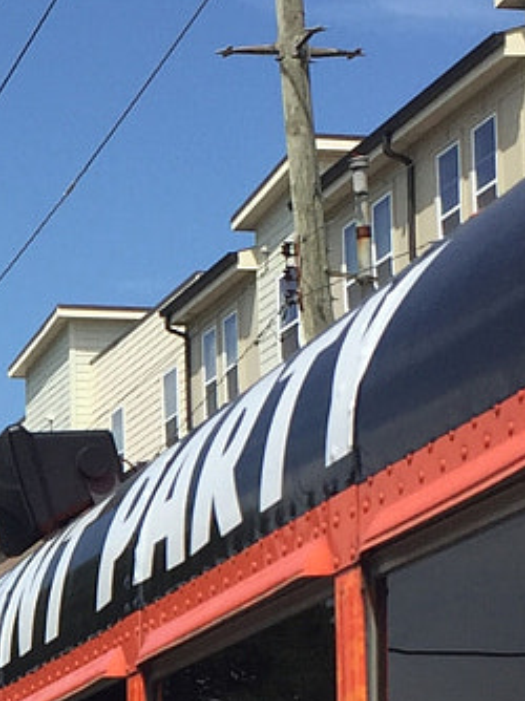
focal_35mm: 139
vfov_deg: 14.0
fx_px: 2814
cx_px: -227
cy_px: 680
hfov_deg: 10.3
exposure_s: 1/1799
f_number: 2.2
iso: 32
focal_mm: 4.15
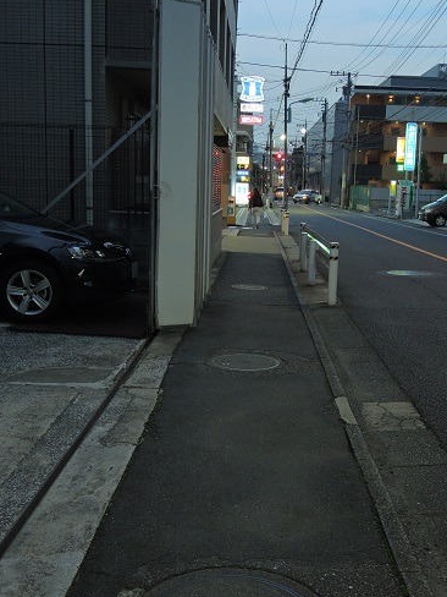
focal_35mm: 43
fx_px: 740
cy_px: 322
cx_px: 263
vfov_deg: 43.8
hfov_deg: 33.5
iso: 400
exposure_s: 1/40
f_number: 2.5
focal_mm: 7.6
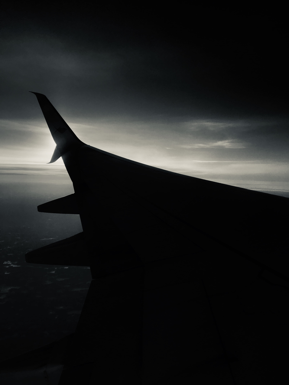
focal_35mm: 28
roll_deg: -1.0
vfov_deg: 63.4
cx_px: 144
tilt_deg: -3.9
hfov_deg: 49.7
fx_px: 312
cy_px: 192
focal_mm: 3.99
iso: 20
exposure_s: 1/6849
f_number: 1.8
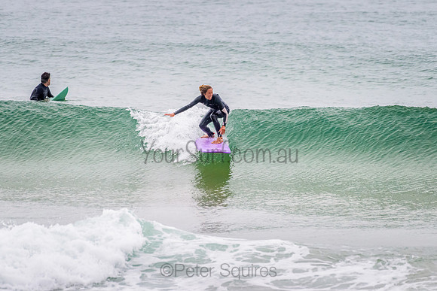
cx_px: 215
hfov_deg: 3.4
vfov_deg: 2.2
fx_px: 7447
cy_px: 138
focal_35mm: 613
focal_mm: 500
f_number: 5.6
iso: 1100
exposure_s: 1/1000
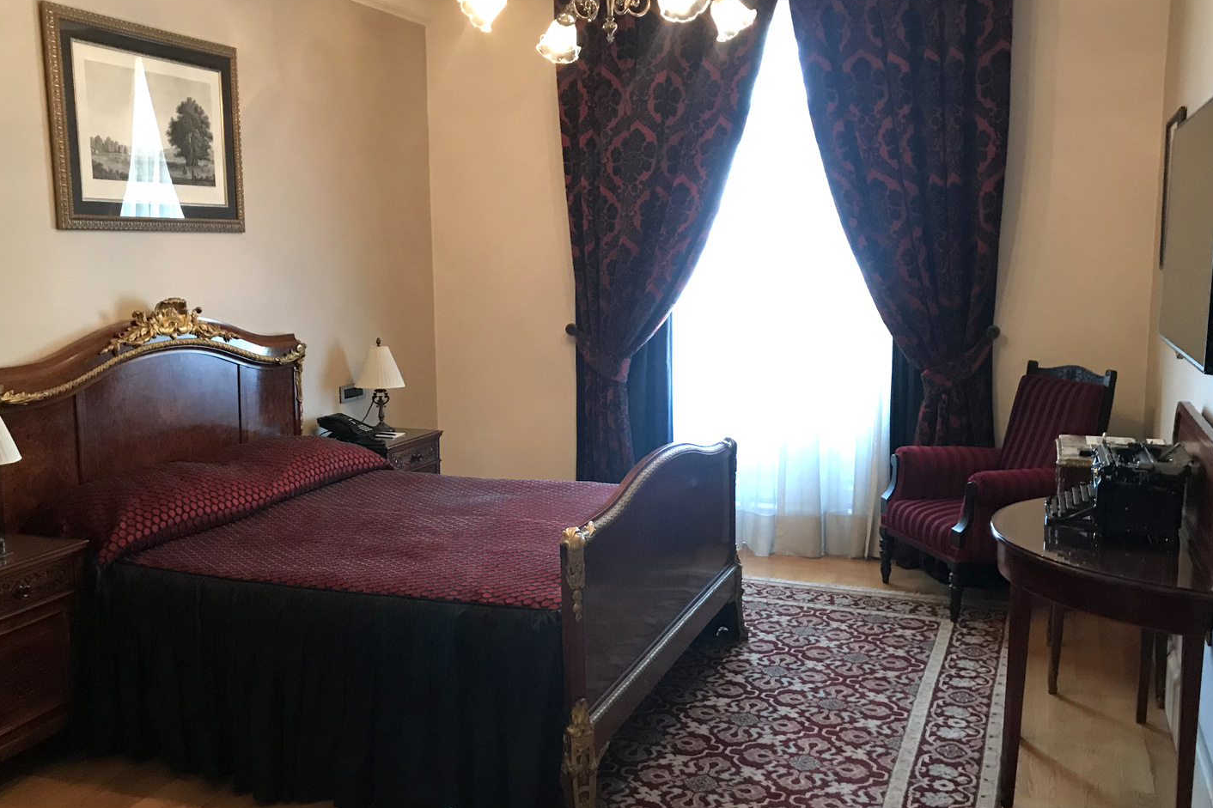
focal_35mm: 33
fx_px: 1112
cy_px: 420
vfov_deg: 40.0
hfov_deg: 57.2
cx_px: 603
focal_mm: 3.99
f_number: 1.8
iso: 100
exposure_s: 1/17
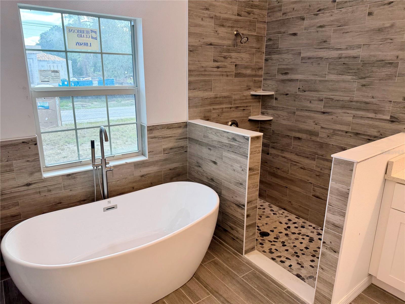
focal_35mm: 24
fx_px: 281
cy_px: 152
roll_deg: -0.5
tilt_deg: -13.5
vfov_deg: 56.8
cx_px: 202
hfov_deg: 71.6
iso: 64
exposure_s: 1/158
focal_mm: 6.76
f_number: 1.78
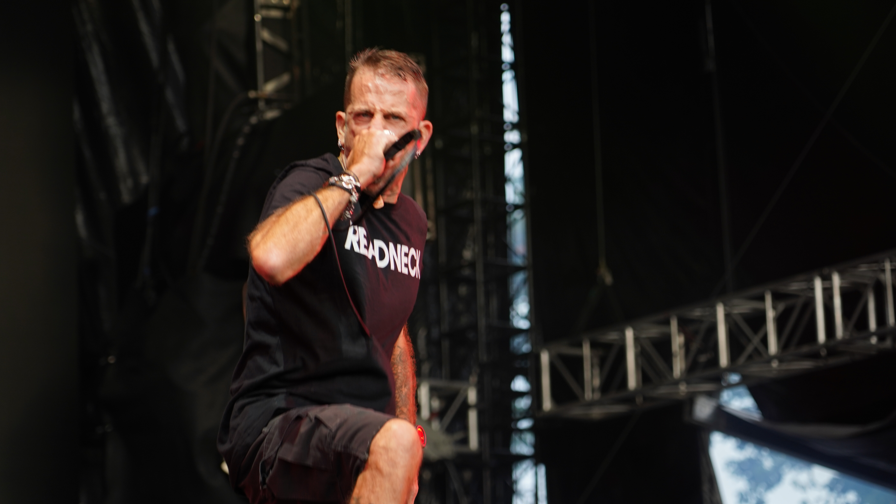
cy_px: 222
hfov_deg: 18.2
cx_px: 450
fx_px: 2803
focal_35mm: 118
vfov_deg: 10.3
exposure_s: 1/125
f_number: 4
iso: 400
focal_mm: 105
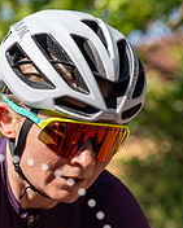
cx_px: 16
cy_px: 166
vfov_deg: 7.7
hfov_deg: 6.1
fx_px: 1705
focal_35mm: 252
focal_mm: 70
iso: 100
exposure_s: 1/1000
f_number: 3.5
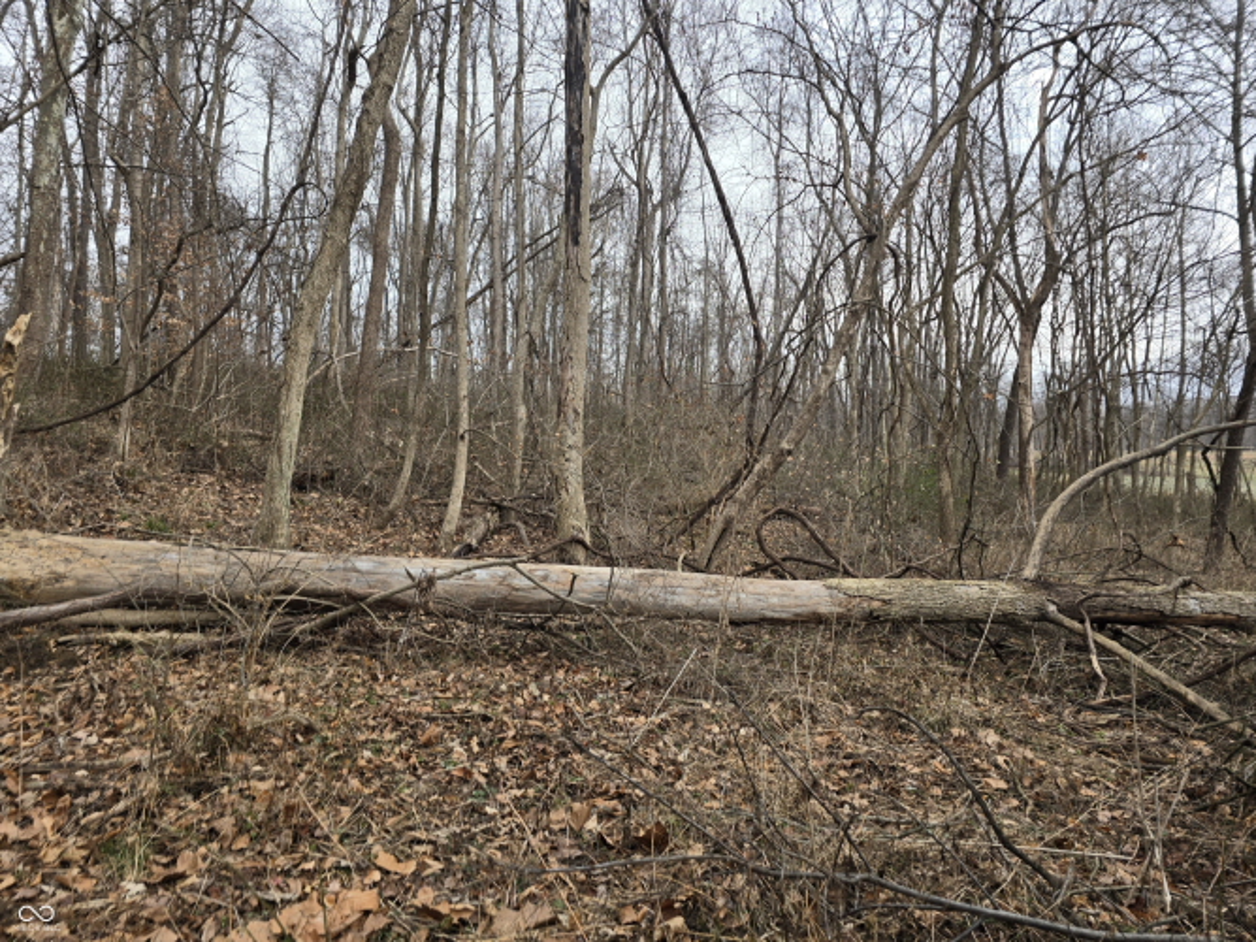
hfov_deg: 73.9
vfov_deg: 58.9
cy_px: 471
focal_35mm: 23
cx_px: 628
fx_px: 834
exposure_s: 1/180
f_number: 1.7
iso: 12
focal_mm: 6.3
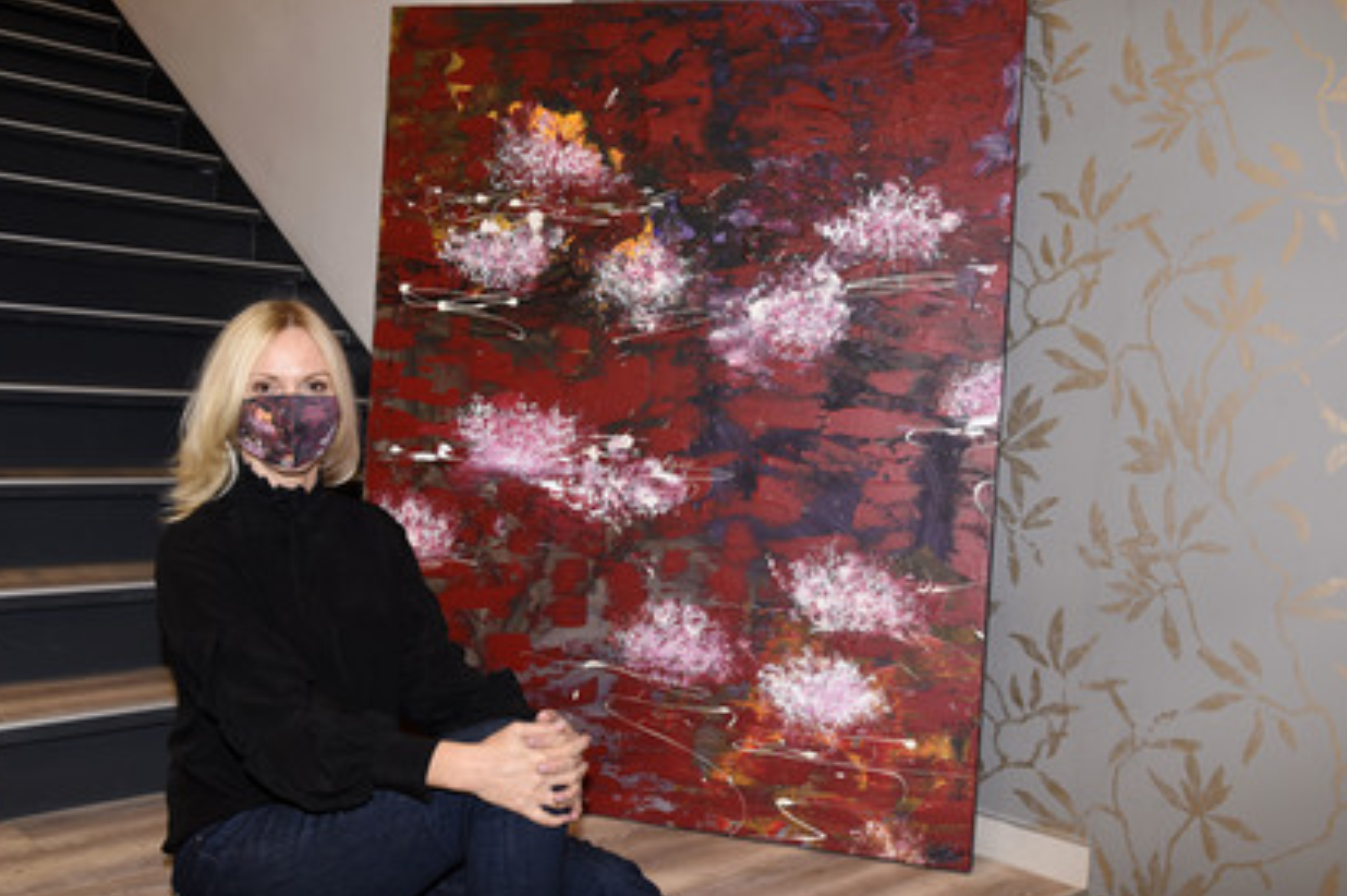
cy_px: 464
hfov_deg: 54.5
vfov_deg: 37.8
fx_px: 1309
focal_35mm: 35
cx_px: 665
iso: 640
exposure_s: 1/100
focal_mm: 32
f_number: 6.3
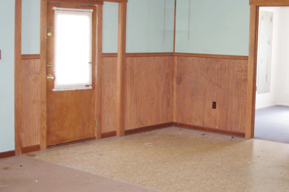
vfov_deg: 22.2
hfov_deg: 32.9
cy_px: 80
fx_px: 489
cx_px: 169
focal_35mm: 61
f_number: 4
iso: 800
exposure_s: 1/8
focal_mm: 35
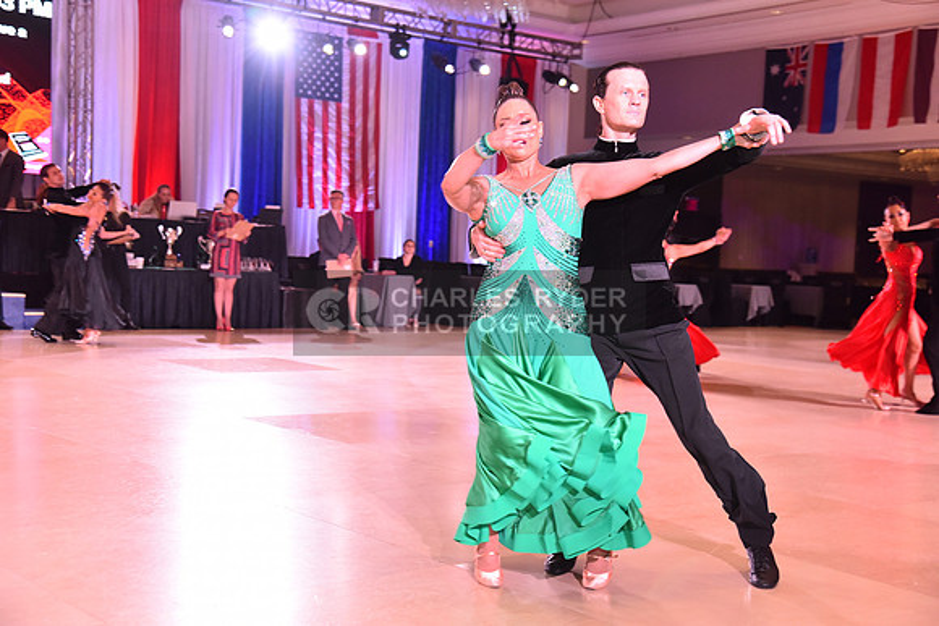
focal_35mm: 50
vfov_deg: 27.0
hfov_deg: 39.6
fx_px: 1304
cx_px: 470
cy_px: 313
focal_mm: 50
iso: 2500
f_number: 5
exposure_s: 1/250
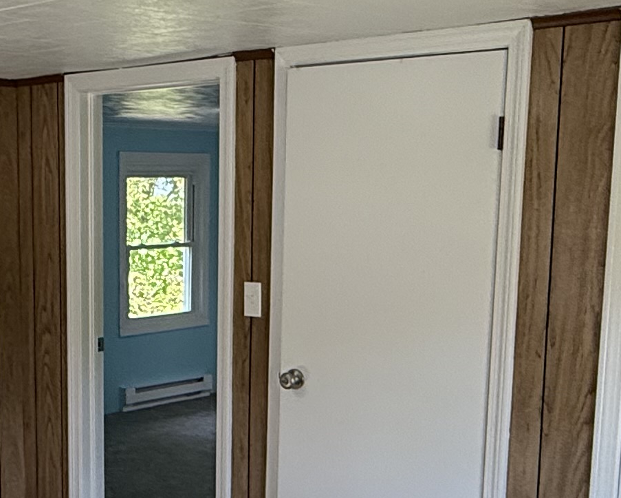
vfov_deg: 24.8
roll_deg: +0.2
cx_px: 105
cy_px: 363
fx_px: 1121
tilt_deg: -9.1
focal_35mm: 61
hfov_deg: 30.1
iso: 160
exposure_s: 1/120
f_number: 2.2
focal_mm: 2.22
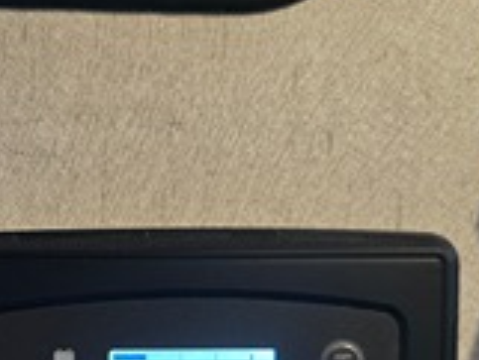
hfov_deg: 33.0
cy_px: 408
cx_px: 107
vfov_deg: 23.9
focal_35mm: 57
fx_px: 789
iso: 800
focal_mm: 6.3
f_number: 1.7
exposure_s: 1/60
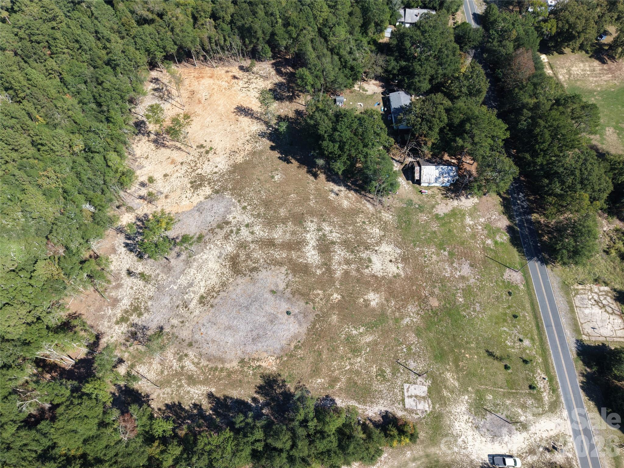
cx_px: 312
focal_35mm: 24
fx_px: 433
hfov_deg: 71.6
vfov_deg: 56.8
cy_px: 234
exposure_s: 1/320
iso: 140
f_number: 1.8
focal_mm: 8.67
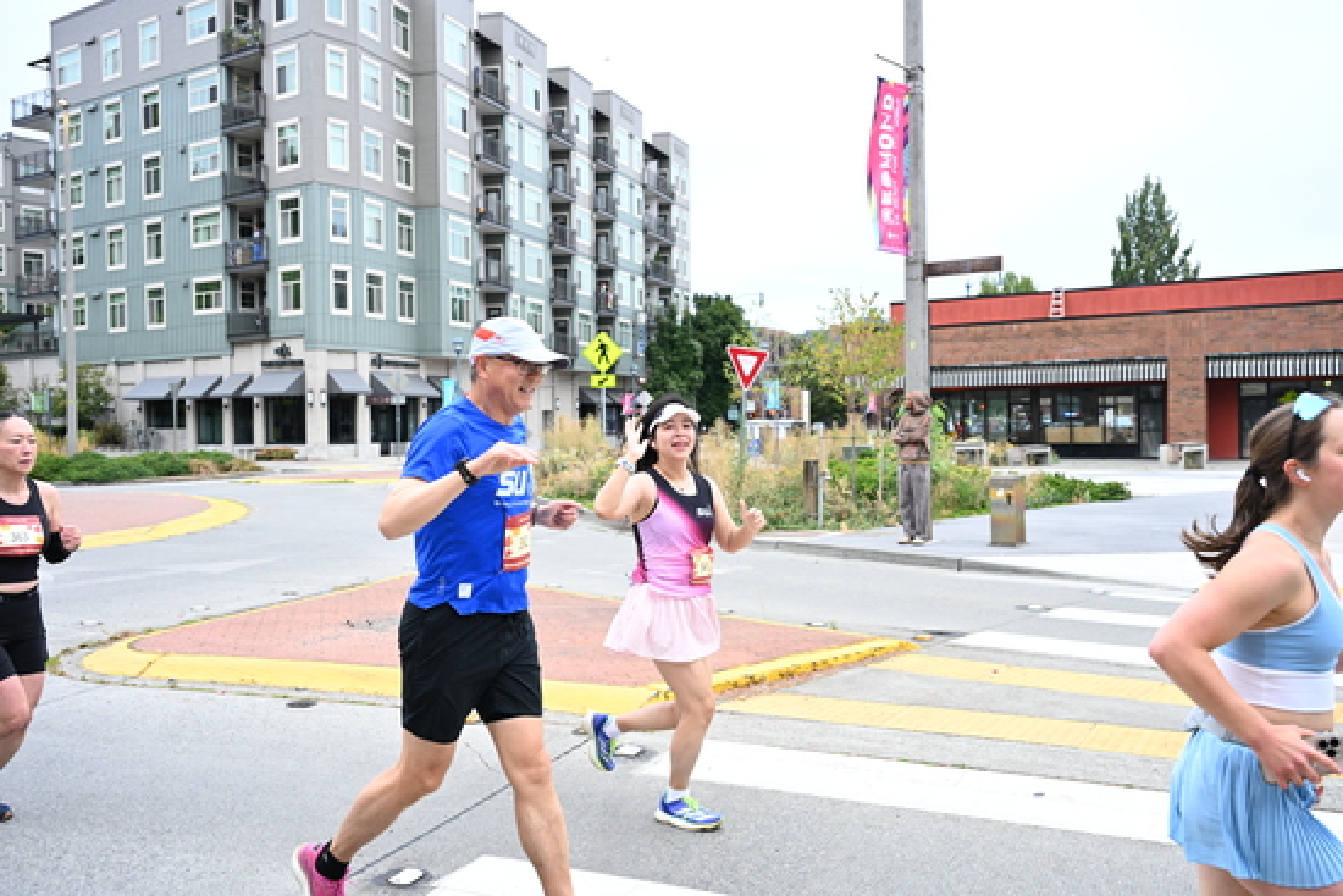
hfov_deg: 55.8
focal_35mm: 34
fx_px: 1269
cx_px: 672
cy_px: 448
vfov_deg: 38.9
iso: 2000
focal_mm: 34
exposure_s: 1/800
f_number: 4
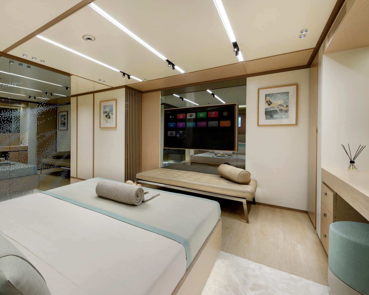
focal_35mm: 17
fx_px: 186
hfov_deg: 87.2
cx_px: 131
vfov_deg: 76.9
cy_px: 141
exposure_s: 1/1.67
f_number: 11
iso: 100
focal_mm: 14
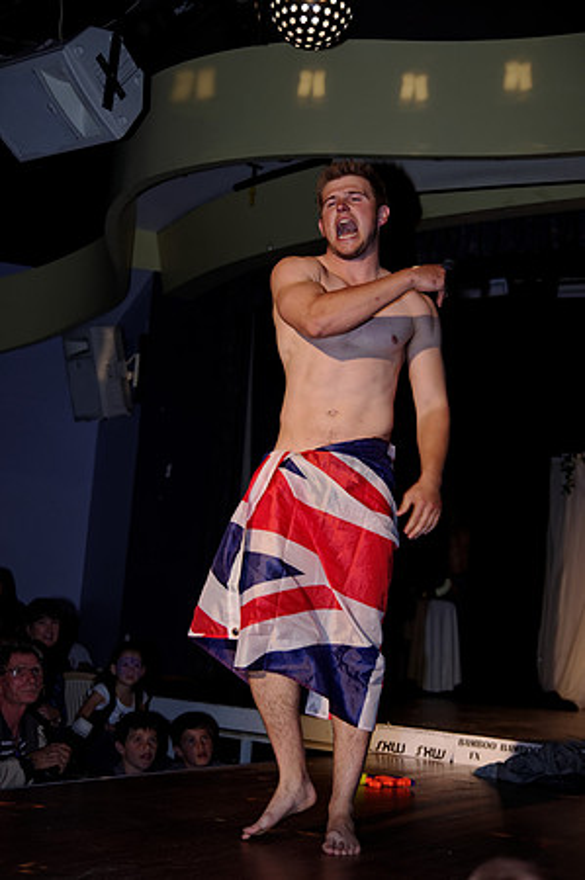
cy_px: 440
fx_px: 1392
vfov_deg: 35.1
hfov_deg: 23.7
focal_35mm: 57
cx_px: 292
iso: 200
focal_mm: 38.13
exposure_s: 1/160
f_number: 2.8
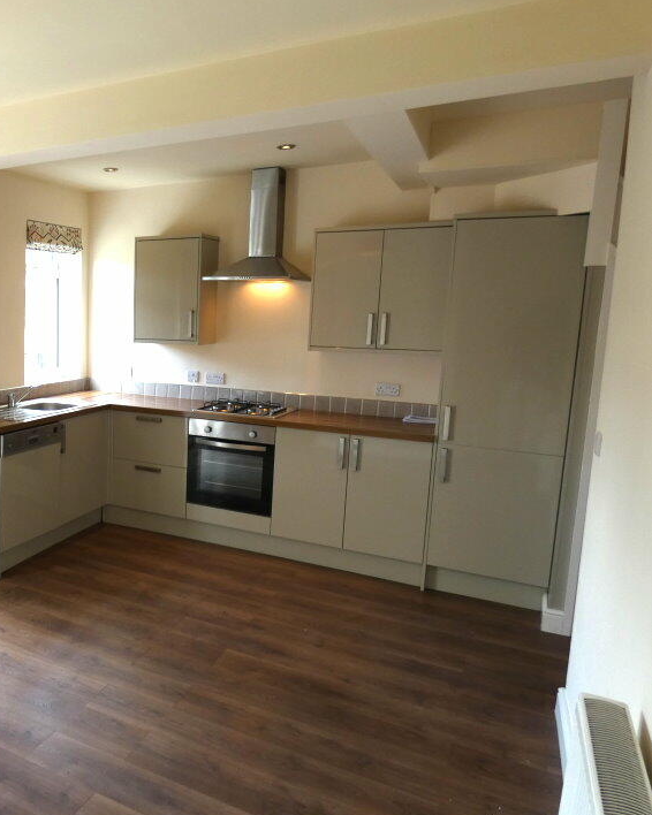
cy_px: 408
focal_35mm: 27
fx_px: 652
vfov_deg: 64.1
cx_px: 90
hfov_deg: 48.7
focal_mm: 3.6
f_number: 2.8
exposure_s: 1/60
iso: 80
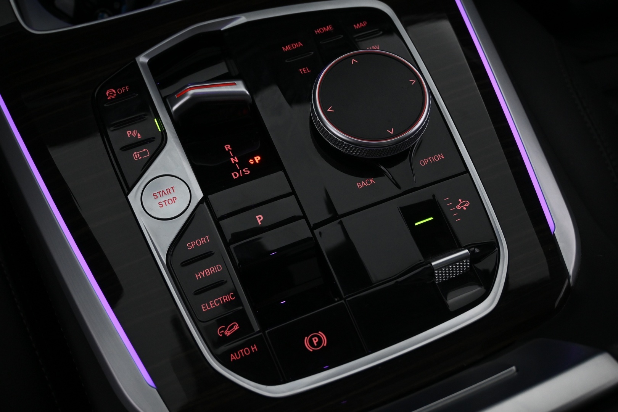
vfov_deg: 31.9
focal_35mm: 42
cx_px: 309
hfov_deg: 46.4
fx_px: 721
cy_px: 206
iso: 1400
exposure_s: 1/50
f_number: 4.5
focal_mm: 28
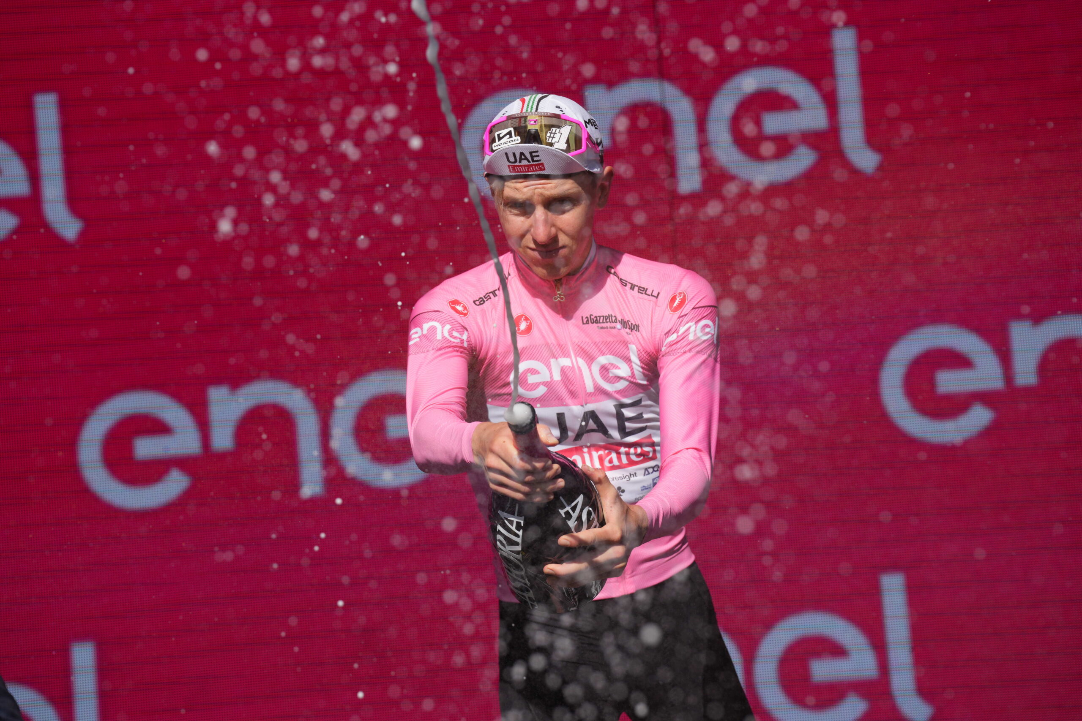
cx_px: 541
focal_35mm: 180
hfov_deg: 11.4
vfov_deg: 7.6
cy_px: 360
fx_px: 5410
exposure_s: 1/2000
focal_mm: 180
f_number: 5
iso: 200
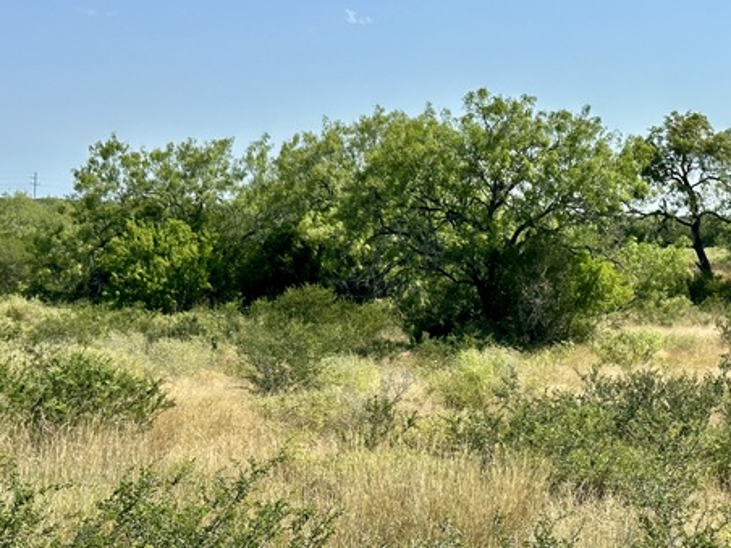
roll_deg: -1.3
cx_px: 474
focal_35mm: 68
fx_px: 1436
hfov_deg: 28.4
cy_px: 262
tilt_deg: -1.9
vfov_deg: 21.6
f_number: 1.78
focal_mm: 6.86
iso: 64
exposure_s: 1/5000
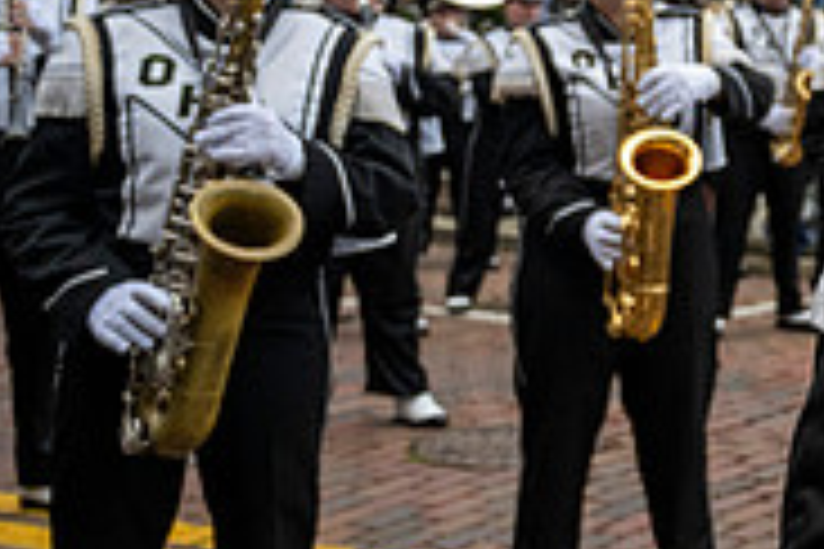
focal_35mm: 76
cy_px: 74
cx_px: 1211
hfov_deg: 22.3
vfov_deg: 17.7
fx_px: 1739
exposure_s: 1/1600
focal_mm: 24
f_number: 4
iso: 640
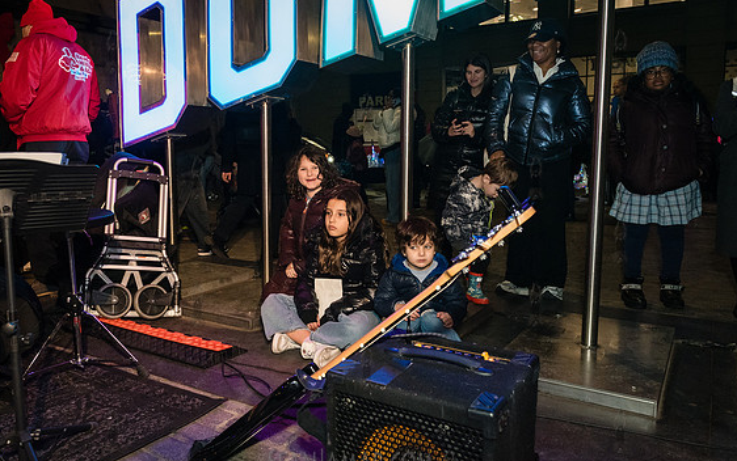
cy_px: 216
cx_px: 329
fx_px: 603
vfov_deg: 41.9
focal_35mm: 30
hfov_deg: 62.7
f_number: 4.5
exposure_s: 1/160
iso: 4000
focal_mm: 26
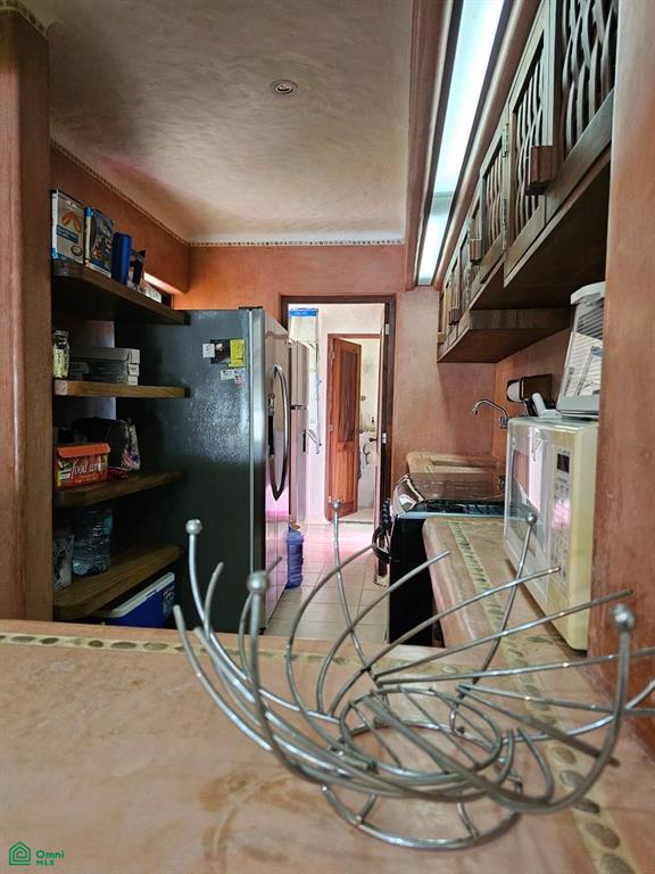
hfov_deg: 58.9
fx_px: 580
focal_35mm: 23
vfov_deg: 73.9
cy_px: 437
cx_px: 328
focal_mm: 6.3
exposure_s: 1/120
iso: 640
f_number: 1.7
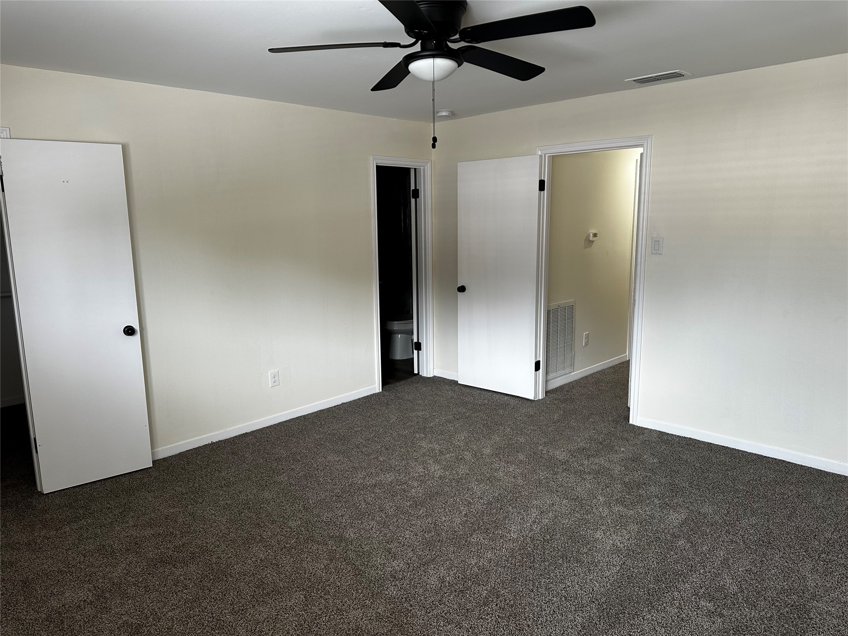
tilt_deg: -8.4
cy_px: 318
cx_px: 424
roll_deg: +0.8
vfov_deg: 56.8
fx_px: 588
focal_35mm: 24
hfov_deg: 71.6
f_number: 1.78
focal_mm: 6.86
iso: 125
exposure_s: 1/60
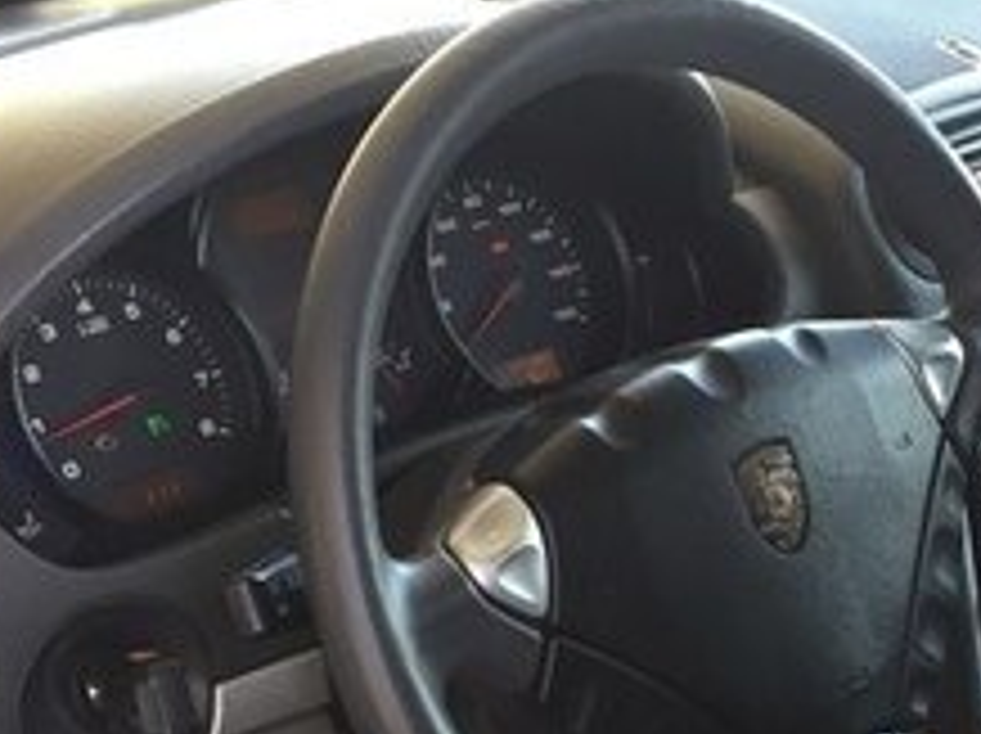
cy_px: 916
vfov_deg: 16.0
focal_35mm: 88
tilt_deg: -31.2
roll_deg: -1.6
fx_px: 2491
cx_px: 842
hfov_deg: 21.9
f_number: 2.2
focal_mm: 4.15
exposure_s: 1/33
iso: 40
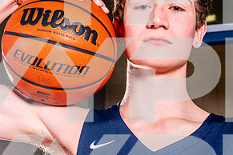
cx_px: 107
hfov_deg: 25.4
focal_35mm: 80
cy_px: 75
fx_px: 518
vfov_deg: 17.1
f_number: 5.6
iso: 100
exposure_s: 1/125
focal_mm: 35
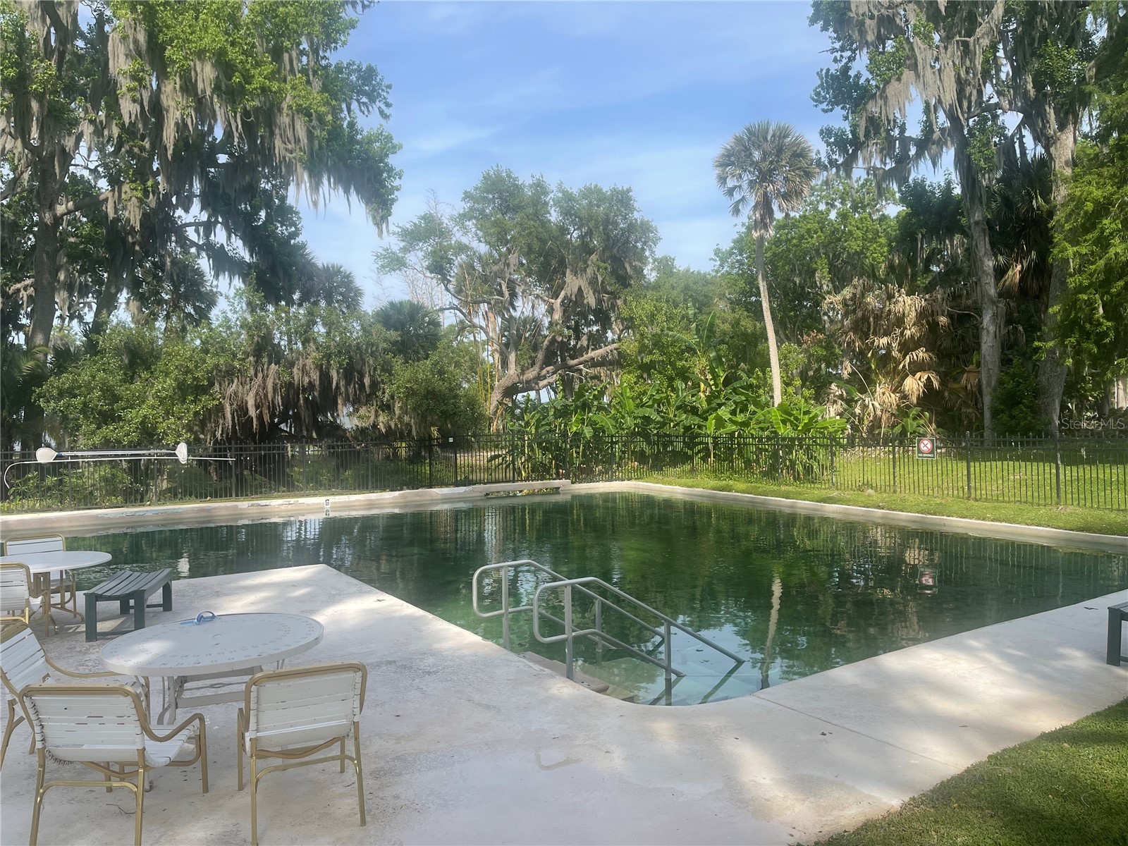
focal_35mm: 25
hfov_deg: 69.4
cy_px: 423
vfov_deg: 54.9
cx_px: 564
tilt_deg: -1.5
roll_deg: +0.3
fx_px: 815
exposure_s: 1/2083
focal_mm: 5.1
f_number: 1.6
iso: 32
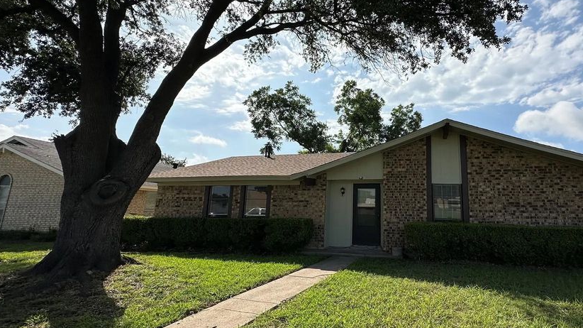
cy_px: 151
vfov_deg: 58.2
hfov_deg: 88.2
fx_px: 294
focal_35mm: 19
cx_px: 356
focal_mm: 2.22
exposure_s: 1/3040
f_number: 2.2
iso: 40
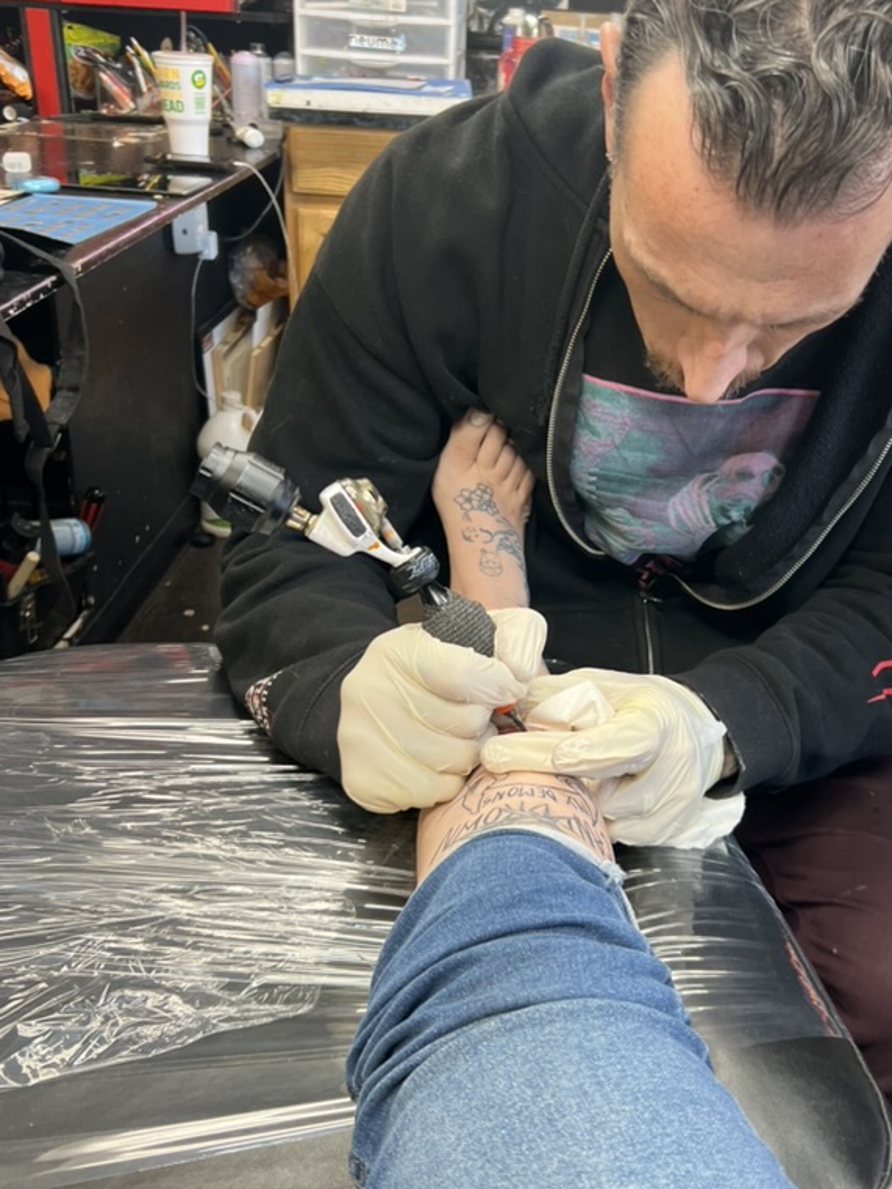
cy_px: 550
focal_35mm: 35
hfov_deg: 40.4
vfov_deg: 52.6
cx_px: 567
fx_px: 1202
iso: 64
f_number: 1.5
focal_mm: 5.7
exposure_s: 1/60
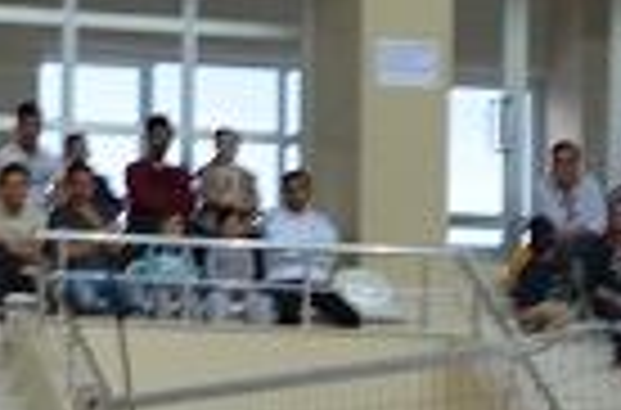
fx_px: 4848
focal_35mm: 282
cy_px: 563
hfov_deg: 7.3
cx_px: 518
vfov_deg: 4.8
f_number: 5.3
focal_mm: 40
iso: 720
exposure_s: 1/60
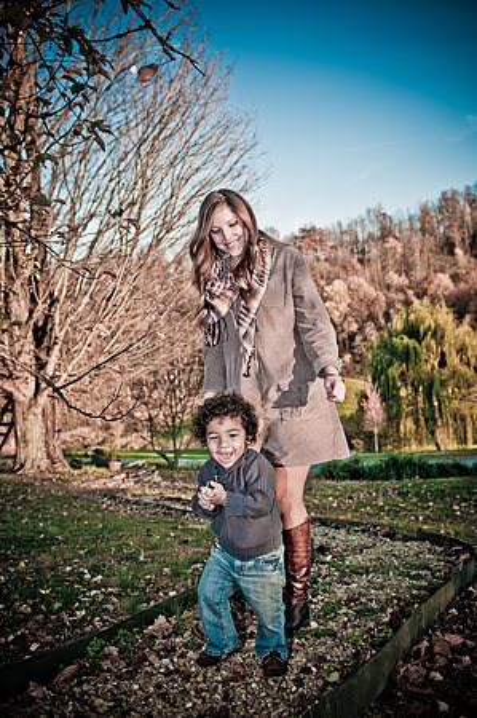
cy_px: 359
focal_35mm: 36
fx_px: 717
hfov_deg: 36.8
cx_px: 238
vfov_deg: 53.2
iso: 200
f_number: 2.8
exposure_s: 1/320
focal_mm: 24
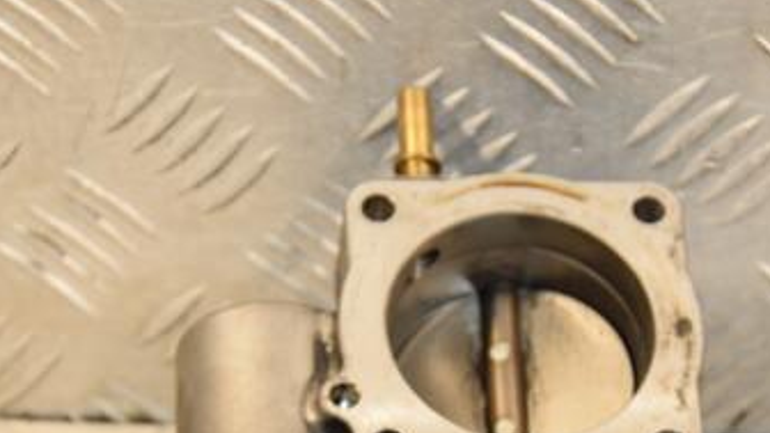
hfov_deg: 11.6
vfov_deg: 6.5
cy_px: 426
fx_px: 3777
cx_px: 445
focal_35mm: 185
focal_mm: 66
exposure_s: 1/200
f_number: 5.6
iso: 800
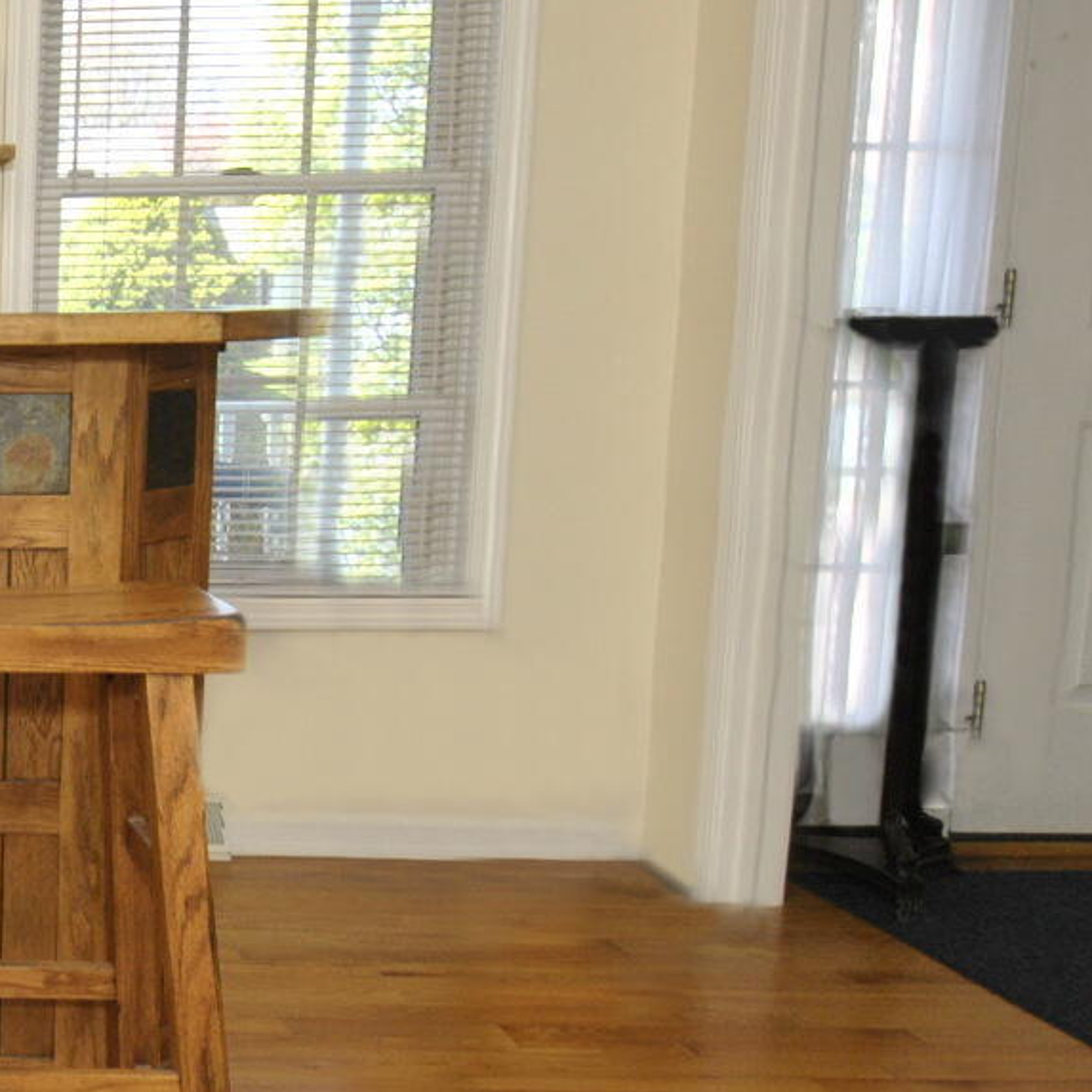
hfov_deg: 27.5
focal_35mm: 47
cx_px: -446
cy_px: 562
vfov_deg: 35.7
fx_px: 1693
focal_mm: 11
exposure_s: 1/160
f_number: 3.5
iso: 400
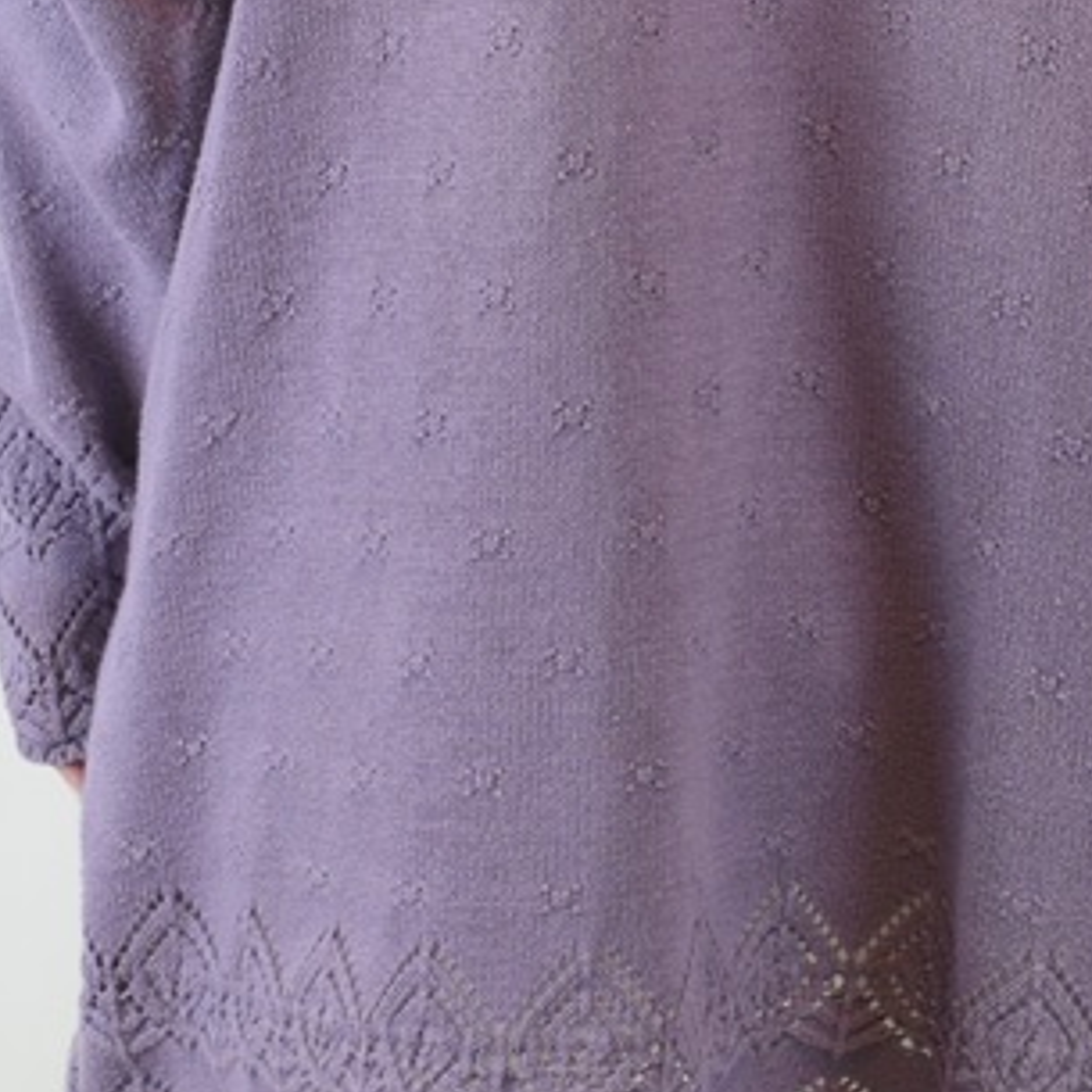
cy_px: 18
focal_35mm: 118
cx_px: 773
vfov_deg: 14.6
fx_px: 4211
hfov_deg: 14.7
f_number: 4.5
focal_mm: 26
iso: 400
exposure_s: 1/80
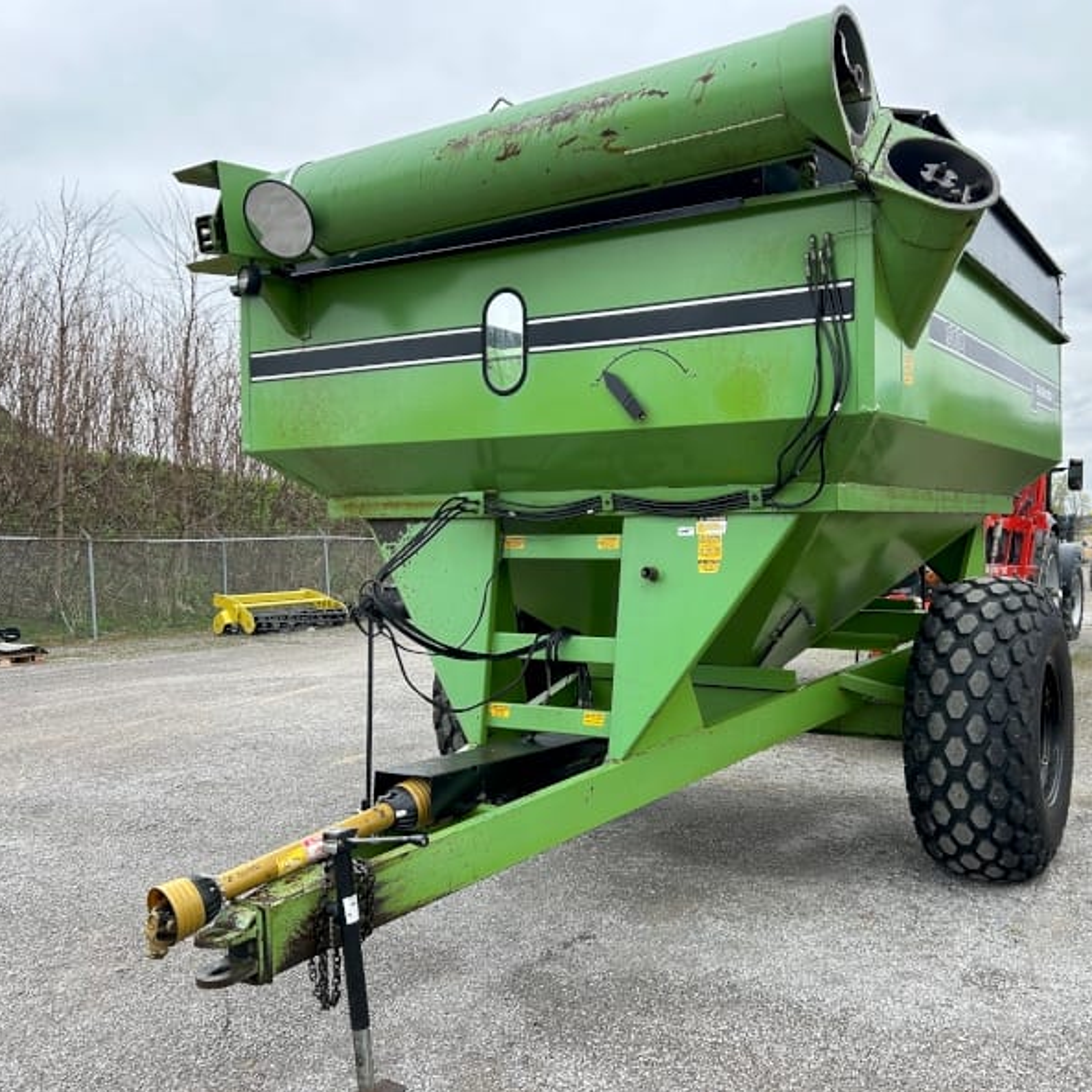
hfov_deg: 52.3
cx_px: 639
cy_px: 551
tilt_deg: +0.6
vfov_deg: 52.5
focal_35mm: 31
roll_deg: +2.3
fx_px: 1106
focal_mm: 5.7
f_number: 1.5
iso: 50
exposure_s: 1/775
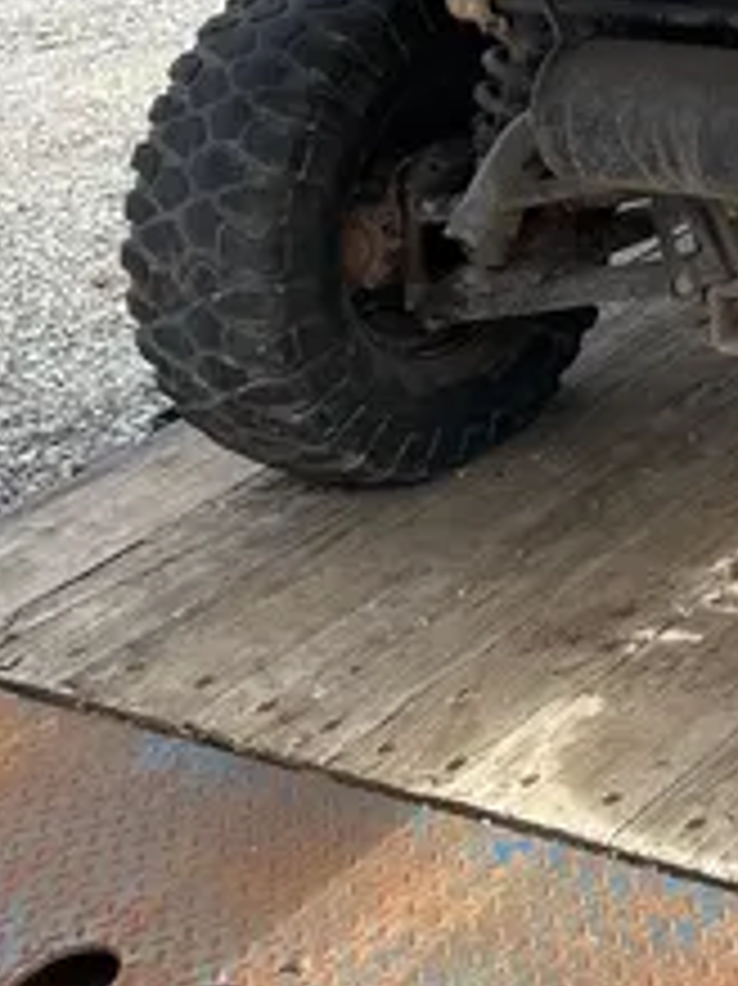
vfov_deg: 21.4
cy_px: -101
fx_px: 2475
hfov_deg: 15.5
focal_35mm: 87
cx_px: 1148
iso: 50
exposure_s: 1/1468
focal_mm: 5.7
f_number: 1.5
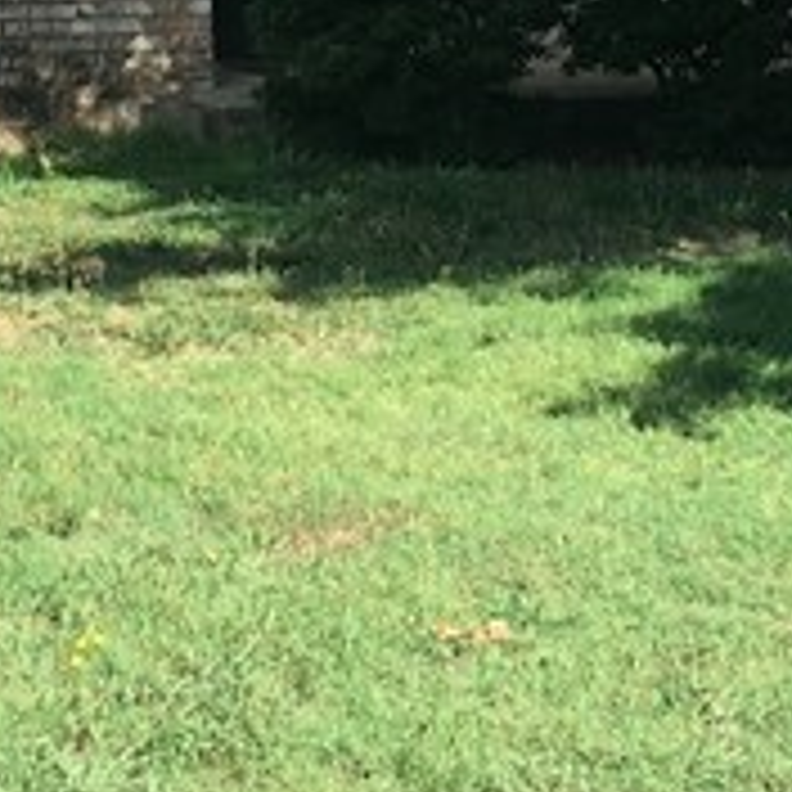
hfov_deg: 11.7
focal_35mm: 149
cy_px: -104
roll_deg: +1.1
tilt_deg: +1.5
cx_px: 220
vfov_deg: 11.5
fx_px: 3857
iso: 25
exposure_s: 1/615
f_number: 2.2
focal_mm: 4.15
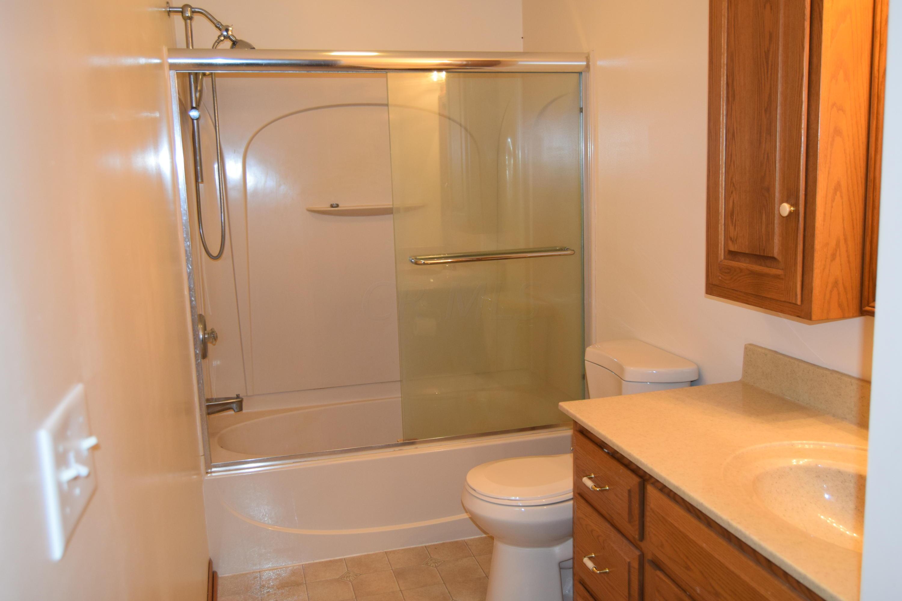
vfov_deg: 40.0
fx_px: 827
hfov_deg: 57.2
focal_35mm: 33
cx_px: 451
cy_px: 300
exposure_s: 1/80
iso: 800
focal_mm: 22
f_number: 4.5
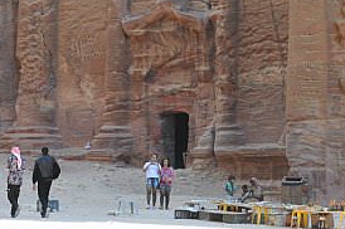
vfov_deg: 5.9
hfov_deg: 8.9
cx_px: 53
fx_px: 2202
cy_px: -101
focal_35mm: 230
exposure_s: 1/100
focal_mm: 70
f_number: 5
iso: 200
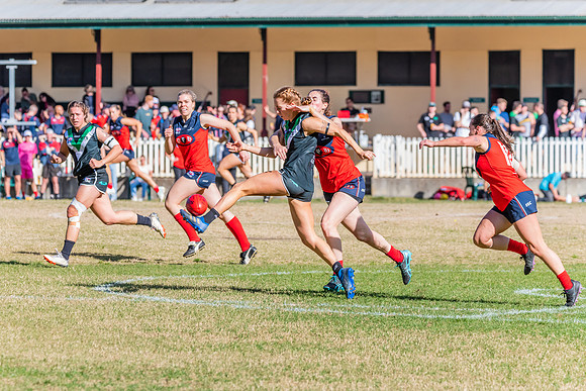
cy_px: 183
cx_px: 267
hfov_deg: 7.4
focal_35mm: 277
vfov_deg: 5.0
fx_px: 4506
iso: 800
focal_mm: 250
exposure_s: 1/1600
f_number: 9
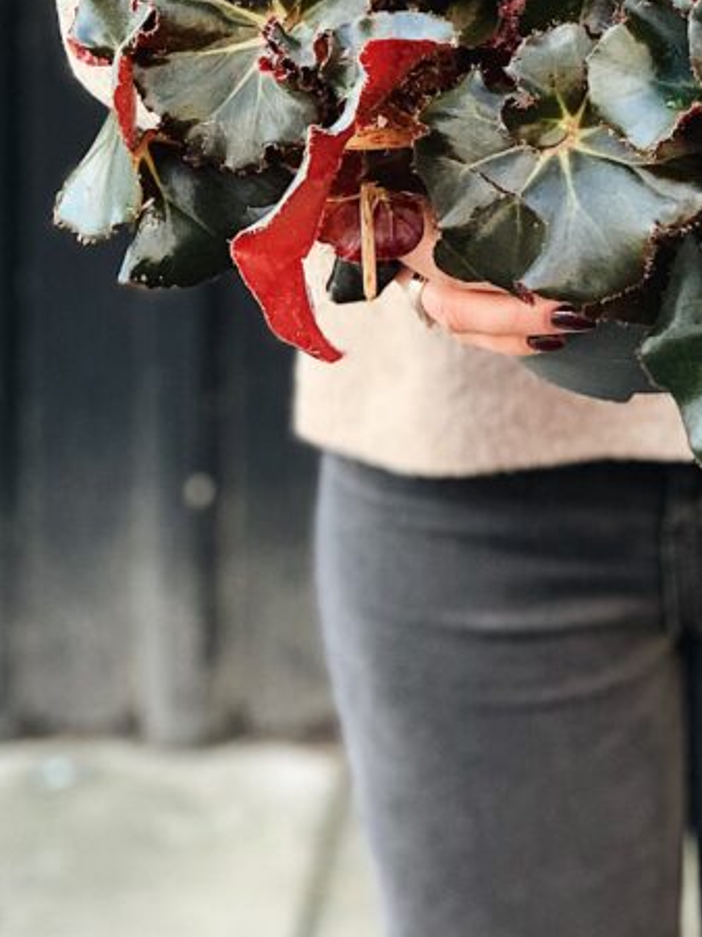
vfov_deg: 16.4
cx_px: 725
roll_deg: +0.0
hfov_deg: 12.4
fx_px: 3192
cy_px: 56
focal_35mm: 118
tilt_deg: -11.9
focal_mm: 6
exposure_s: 1/60
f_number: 2.4
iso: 160
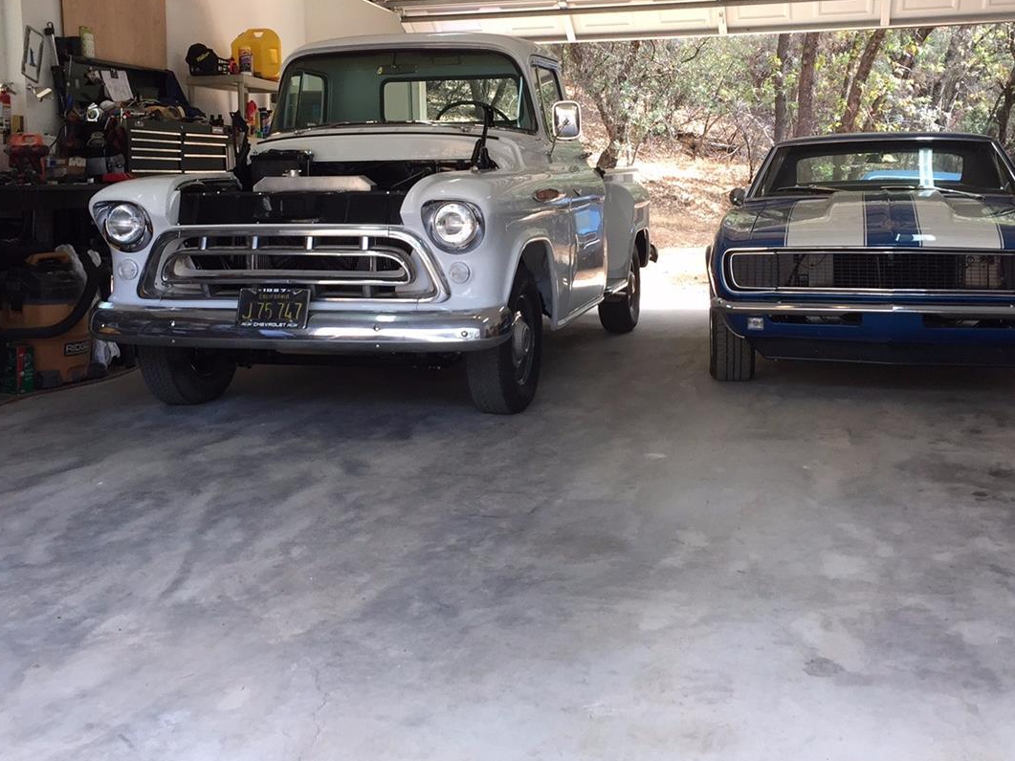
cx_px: 525
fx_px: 1202
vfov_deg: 34.8
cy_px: 250
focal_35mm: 41
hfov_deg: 45.8
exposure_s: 1/120
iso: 50
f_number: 2.2
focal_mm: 4.15
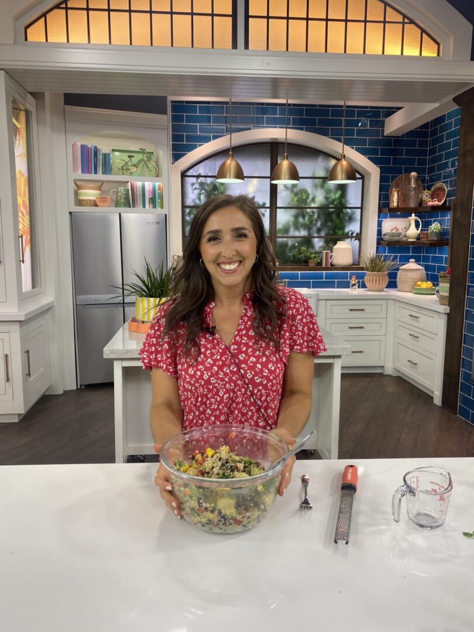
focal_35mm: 26
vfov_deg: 67.3
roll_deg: +0.0
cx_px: 237
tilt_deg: -7.1
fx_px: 475
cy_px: 316
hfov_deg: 53.1
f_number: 1.8
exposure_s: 1/100
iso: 125
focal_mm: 4.25
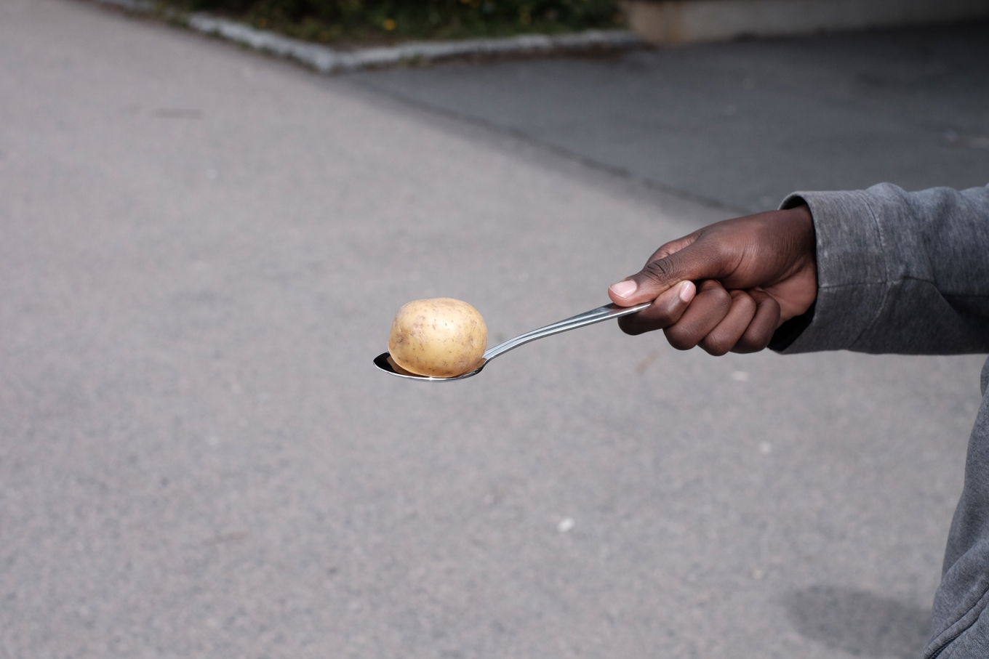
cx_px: 494
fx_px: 1456
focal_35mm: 53
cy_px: 330
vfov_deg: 25.5
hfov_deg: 37.5
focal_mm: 35
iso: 800
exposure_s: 1/2000
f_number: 5.6
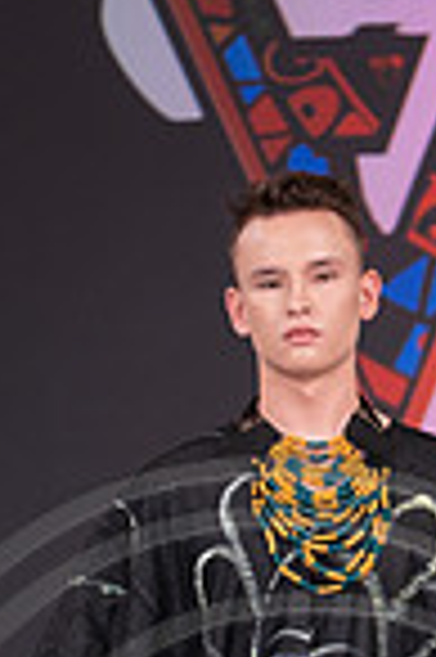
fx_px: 7028
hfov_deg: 3.6
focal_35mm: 386
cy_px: 904
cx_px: 276
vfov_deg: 5.3
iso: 2000
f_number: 5.6
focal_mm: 125
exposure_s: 1/400
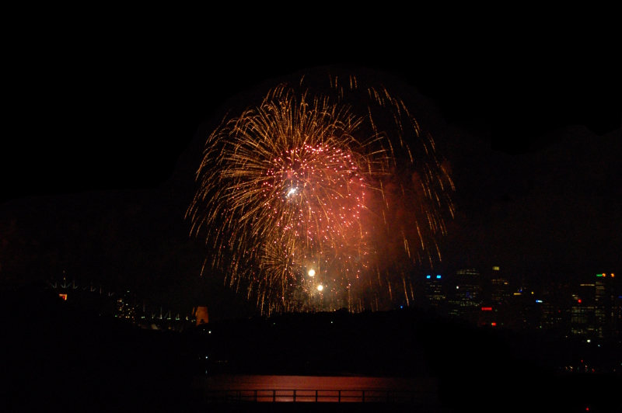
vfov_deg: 16.5
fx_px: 1424
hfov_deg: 24.6
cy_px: 206
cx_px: 311
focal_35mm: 82
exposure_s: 1/13
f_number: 5.6
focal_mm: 55
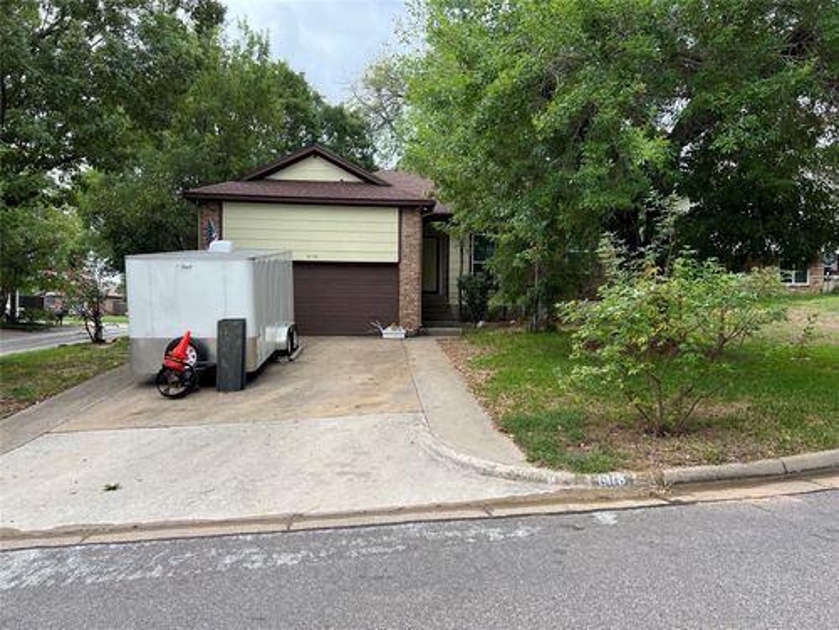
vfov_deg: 53.1
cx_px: 420
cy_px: 315
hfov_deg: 67.3
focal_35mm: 26
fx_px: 630
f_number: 1.5
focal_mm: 5.7
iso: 50
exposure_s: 1/466
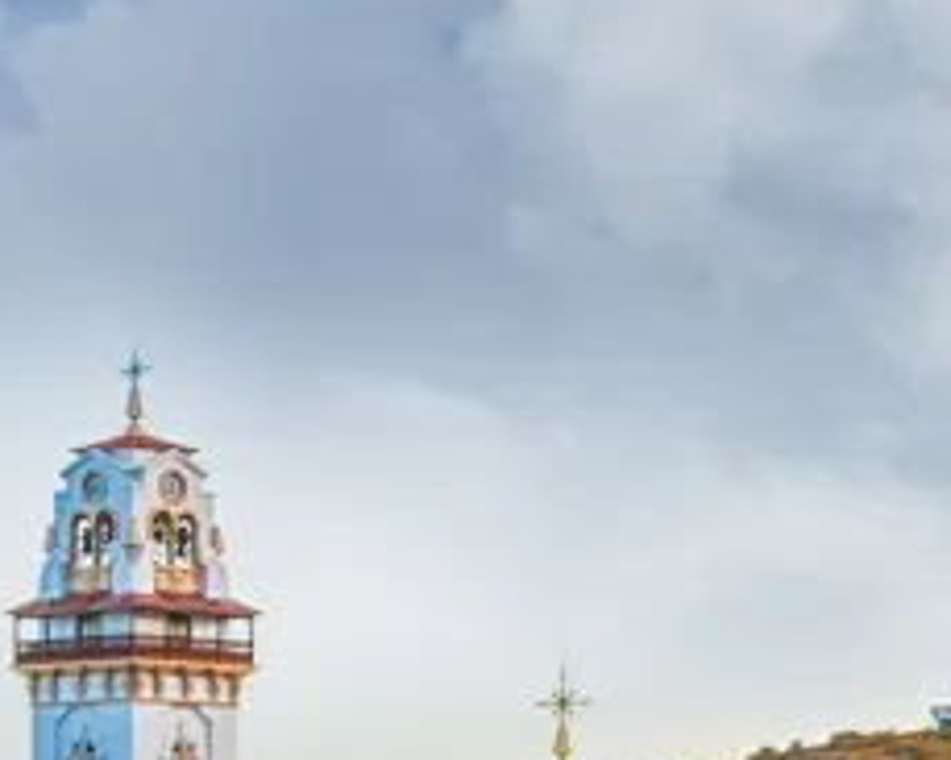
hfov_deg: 15.8
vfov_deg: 11.6
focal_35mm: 122
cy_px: 1404
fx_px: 3432
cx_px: 370
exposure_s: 1/160
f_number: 10
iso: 320
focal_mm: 24
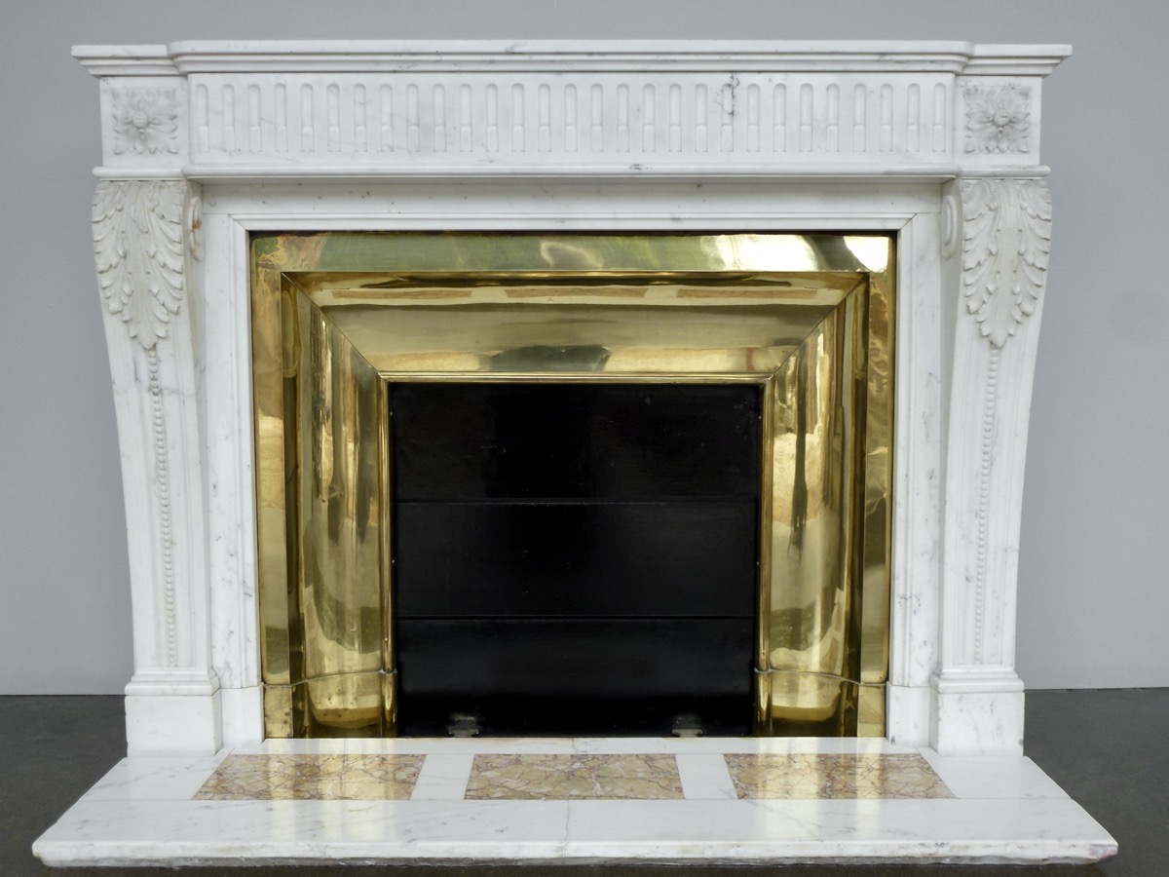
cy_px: 438
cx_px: 584
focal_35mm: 30
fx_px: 1013
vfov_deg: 46.8
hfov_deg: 60.0
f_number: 3.5
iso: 100
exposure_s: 1/160
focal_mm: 5.4
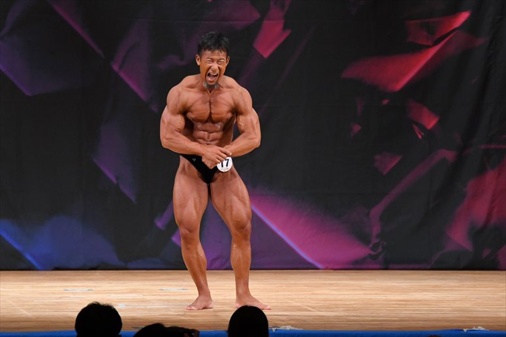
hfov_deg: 7.6
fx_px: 3793
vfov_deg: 5.1
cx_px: 253
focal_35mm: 270
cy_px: 168
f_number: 5.6
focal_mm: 180
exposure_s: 1/400
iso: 3200
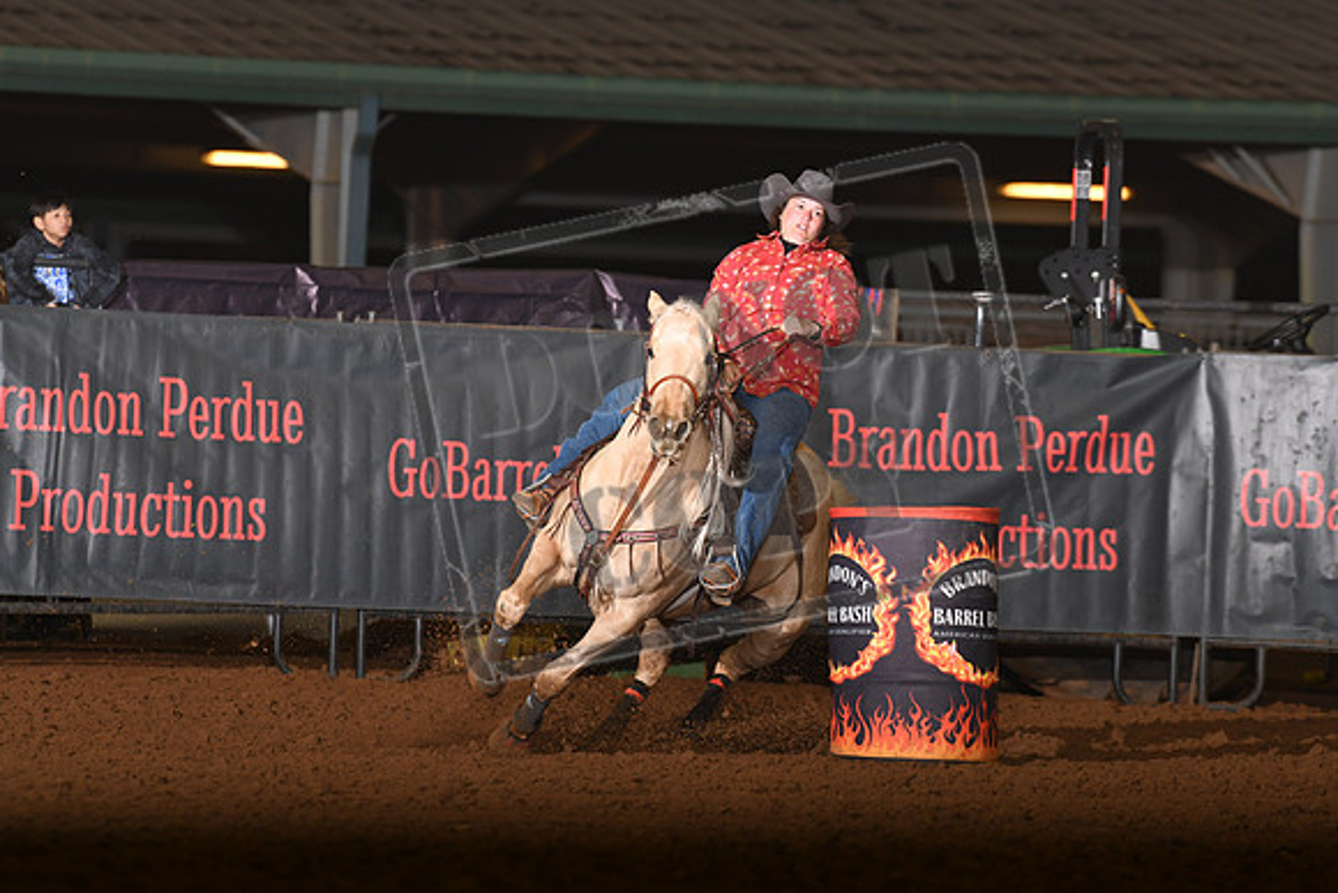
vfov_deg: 4.3
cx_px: 669
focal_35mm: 320
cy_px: 446
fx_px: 11896
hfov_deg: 6.4
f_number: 5.6
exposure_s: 1/250
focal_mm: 320
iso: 1000
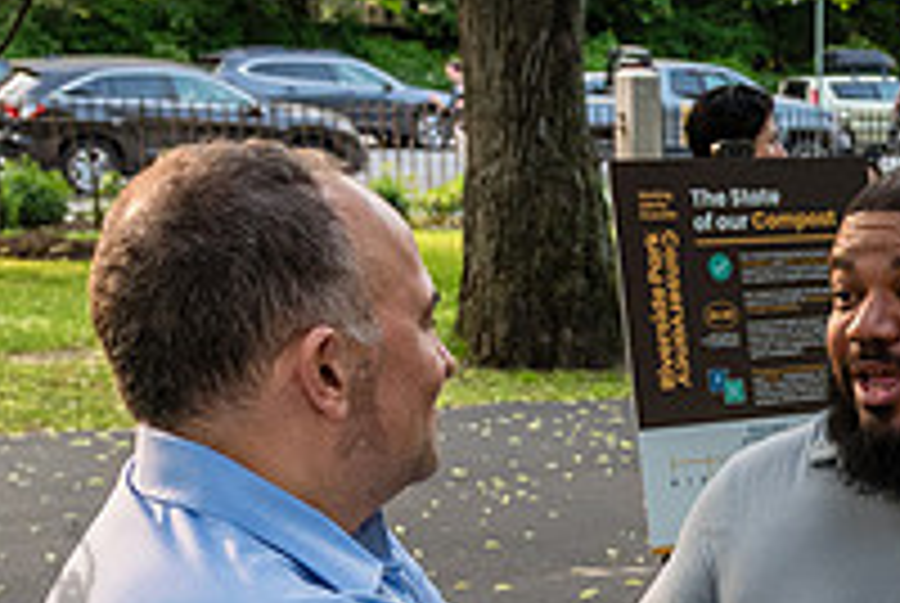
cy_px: 609
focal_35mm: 100
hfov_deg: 18.5
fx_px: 2504
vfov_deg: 13.5
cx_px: 1256
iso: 1000
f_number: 4.5
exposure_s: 1/250
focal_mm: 24
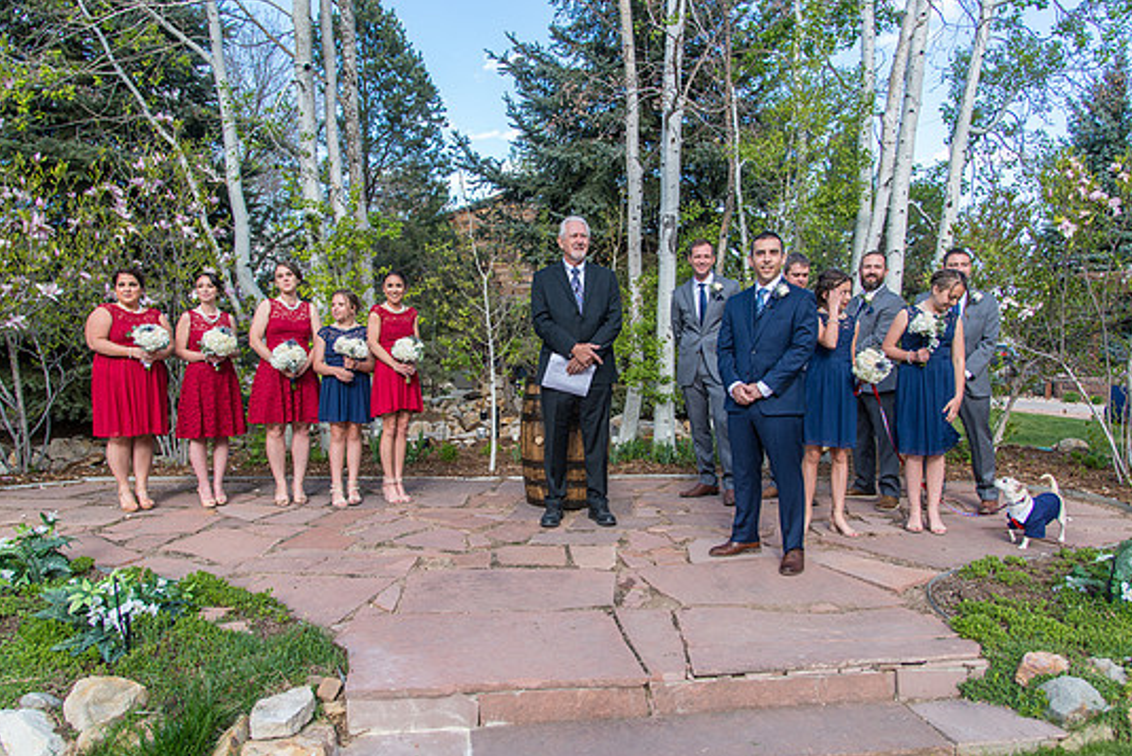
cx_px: 546
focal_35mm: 26
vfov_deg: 49.6
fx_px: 818
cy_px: 374
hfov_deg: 69.4
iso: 320
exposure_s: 1/500
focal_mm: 24
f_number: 5
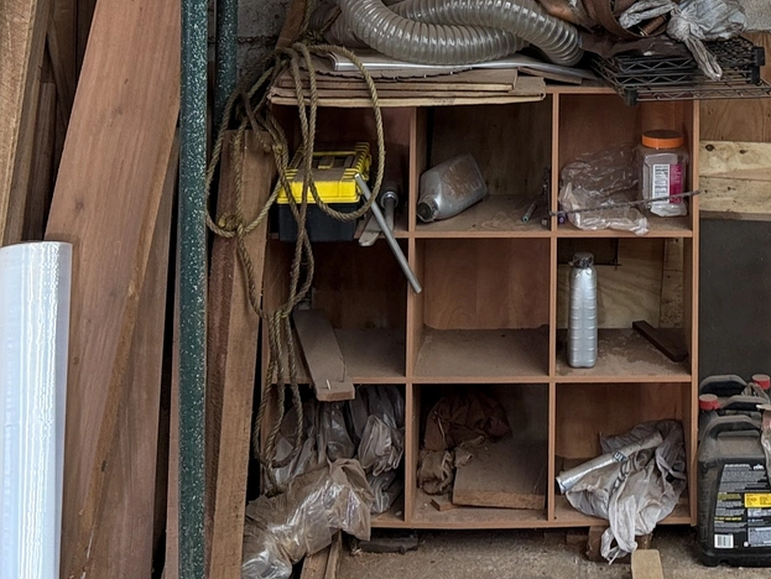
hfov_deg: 24.9
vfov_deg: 17.4
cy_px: -268
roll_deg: +0.4
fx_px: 1716
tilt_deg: +0.2
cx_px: 624
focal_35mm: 77
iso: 125
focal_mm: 6.76
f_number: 1.78
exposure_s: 1/60
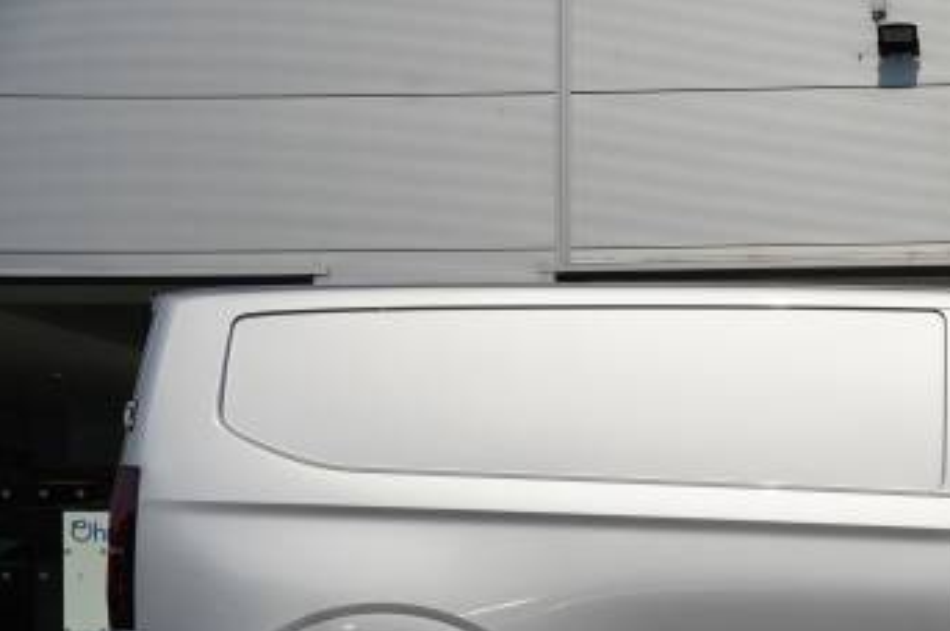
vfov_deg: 18.6
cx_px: 881
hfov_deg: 27.1
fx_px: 1887
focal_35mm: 72
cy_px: 587
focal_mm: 38.3
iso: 100
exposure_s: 1/1000
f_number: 4.5
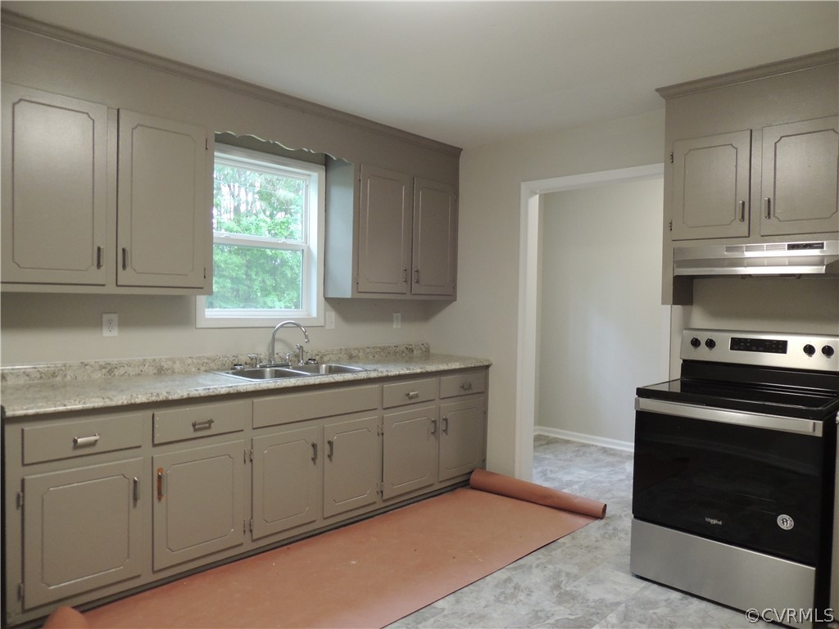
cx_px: 420
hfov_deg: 71.6
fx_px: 582
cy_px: 314
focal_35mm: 24
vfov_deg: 56.8
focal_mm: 4.3
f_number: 3
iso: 400
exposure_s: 1/25
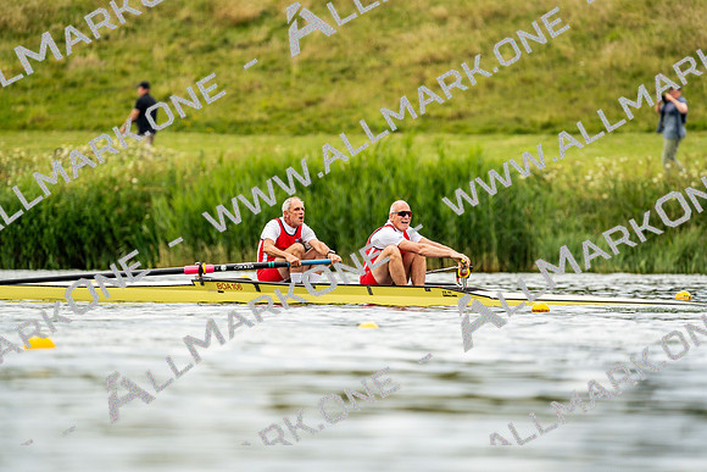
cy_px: 236
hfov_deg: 3.4
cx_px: 354
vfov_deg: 2.3
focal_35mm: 600
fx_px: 11786
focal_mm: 600
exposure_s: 1/2000
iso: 500
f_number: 6.3
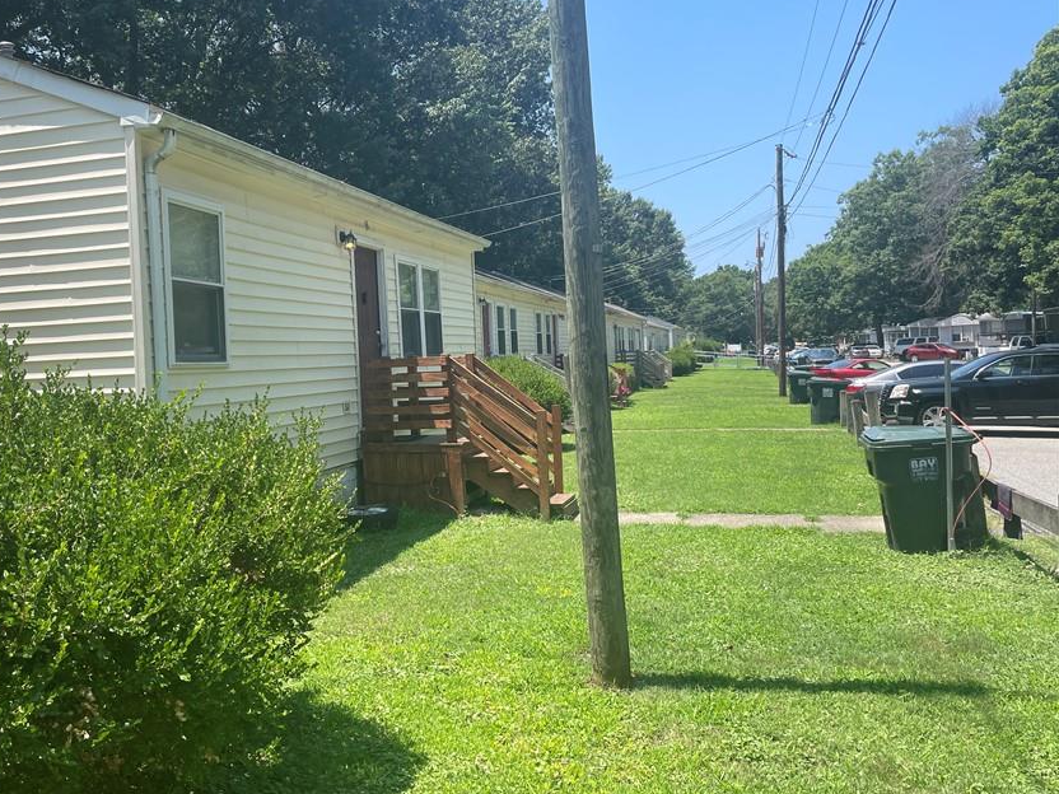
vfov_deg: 44.2
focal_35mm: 32
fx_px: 979
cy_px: 387
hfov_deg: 56.3
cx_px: 409
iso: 32
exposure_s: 1/1715
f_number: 1.6
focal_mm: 4.2
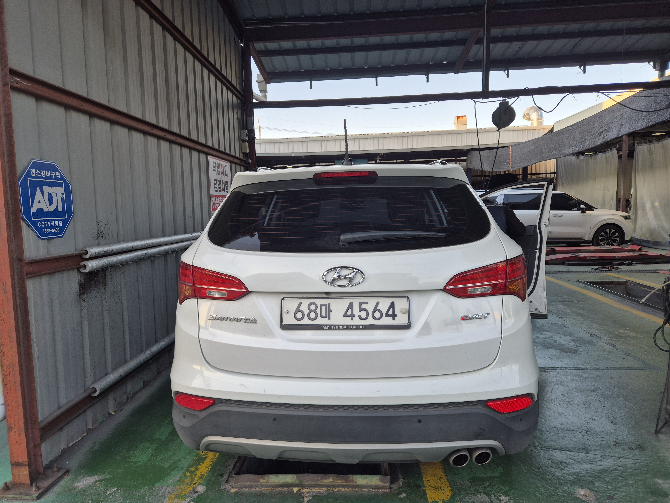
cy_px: 252
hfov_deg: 73.9
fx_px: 445
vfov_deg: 58.9
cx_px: 335
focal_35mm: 23
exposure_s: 1/243
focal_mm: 5.4
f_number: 1.8
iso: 25
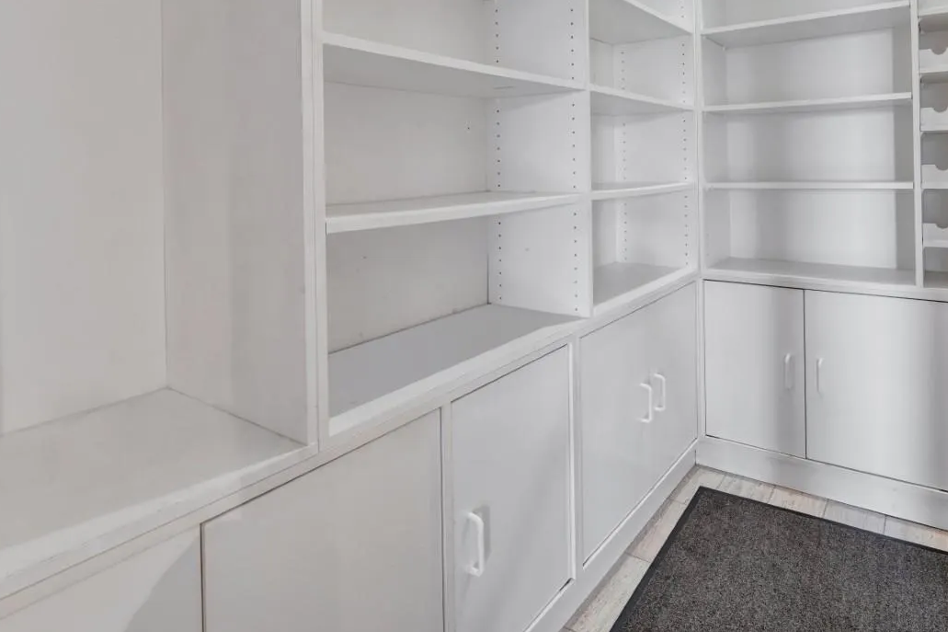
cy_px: 155
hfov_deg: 75.8
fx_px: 604
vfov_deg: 52.7
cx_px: 540
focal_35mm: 23
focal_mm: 14.6
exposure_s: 1/3.33
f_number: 8
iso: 400
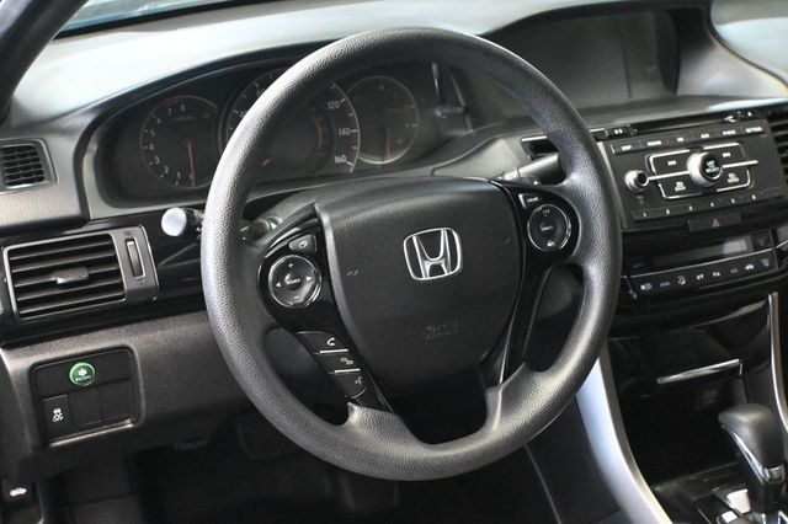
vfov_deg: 29.4
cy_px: 262
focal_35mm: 46
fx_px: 1001
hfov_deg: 43.0
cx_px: 394
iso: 12800
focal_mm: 30.5
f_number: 4.8
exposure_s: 1/40
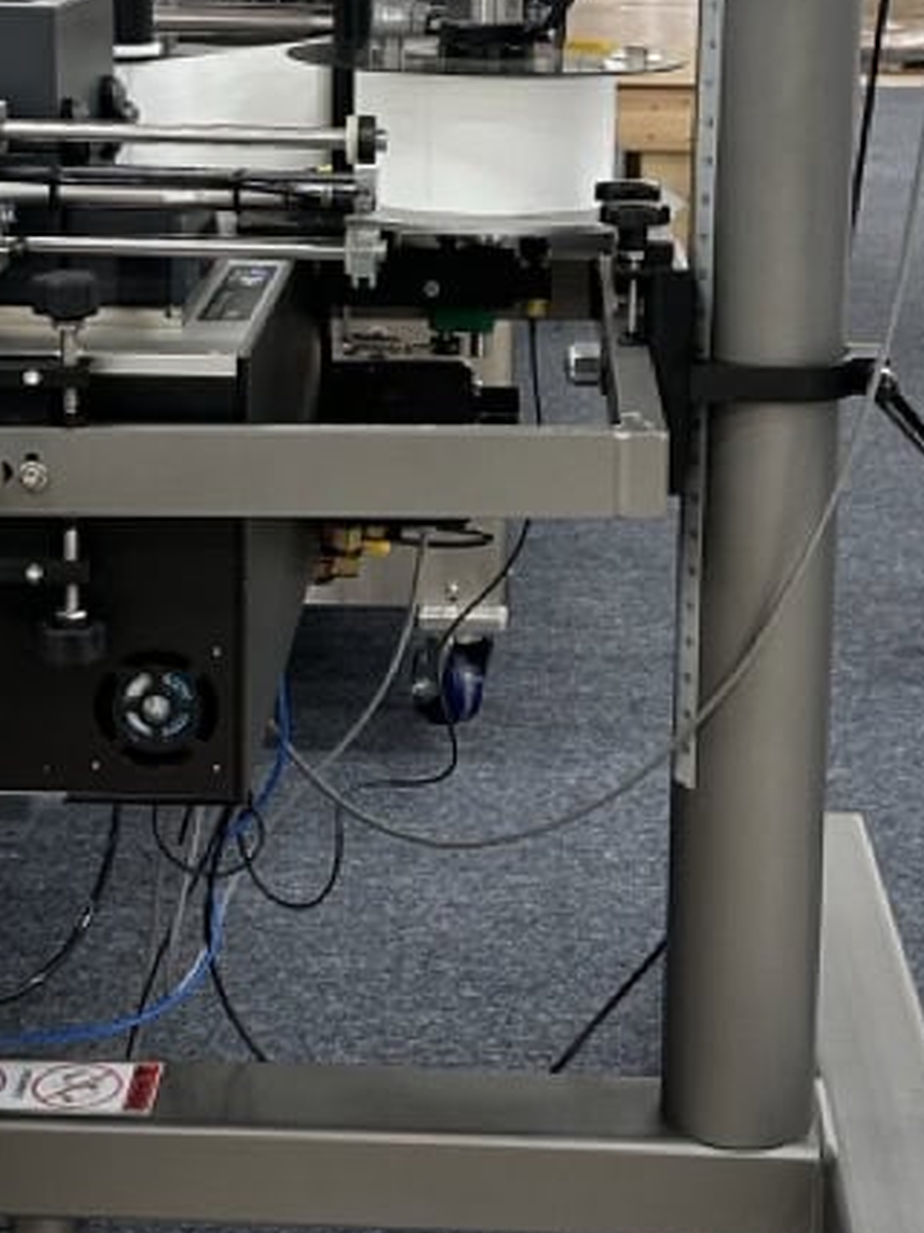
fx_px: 2564
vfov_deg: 26.7
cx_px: 482
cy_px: 303
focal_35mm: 72
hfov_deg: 20.4
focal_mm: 6.9
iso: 250
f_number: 1.8
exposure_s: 1/83
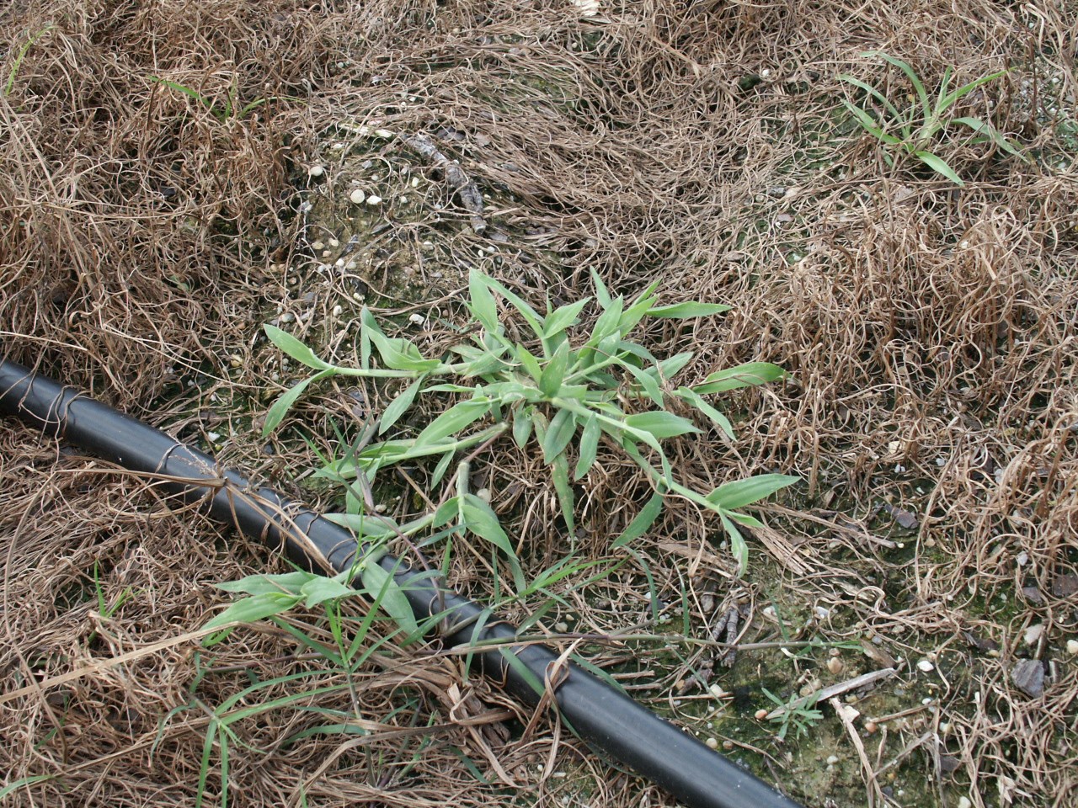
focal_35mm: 61
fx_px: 1900
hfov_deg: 31.7
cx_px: 539
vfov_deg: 24.0
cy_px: 404
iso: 100
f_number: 5.6
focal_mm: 15.24
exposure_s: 1/180
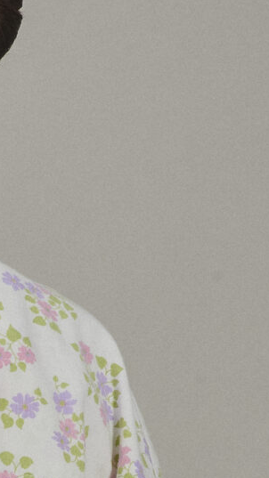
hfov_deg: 2.3
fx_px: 6658
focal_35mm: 525
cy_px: 760
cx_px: -234
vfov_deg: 4.1
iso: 200
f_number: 11
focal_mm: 105
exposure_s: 1/160
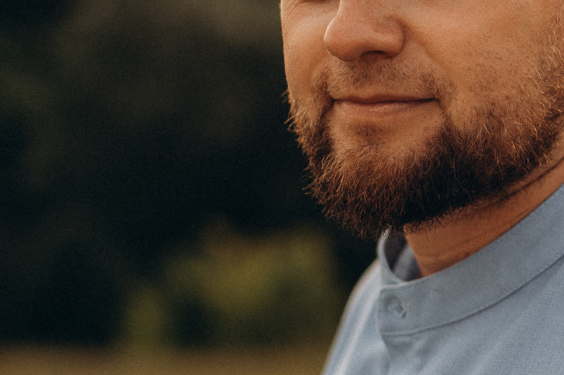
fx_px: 1957
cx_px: 638
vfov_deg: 11.0
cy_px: 150
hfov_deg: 15.9
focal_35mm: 125
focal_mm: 35
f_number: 1.6
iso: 100
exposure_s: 1/800
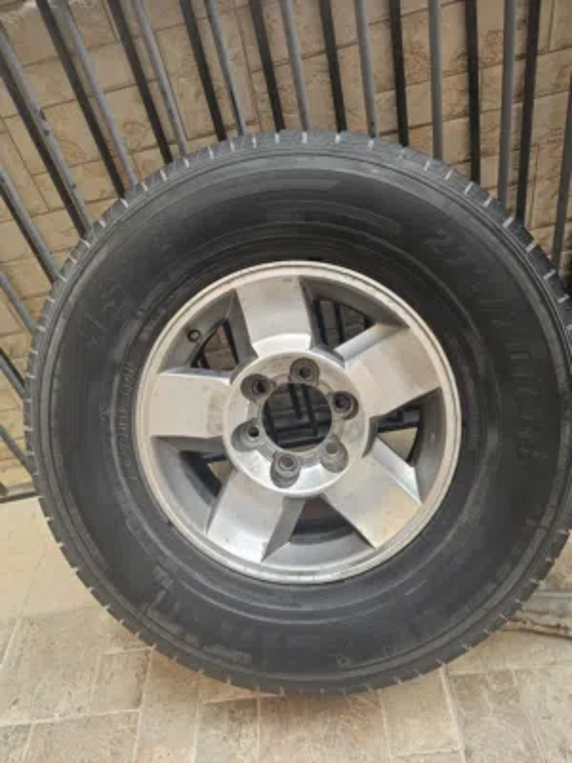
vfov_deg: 73.9
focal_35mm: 23
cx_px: 286
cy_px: 382
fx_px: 507
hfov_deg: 58.9
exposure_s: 1/100
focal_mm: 6.3
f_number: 1.7
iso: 25
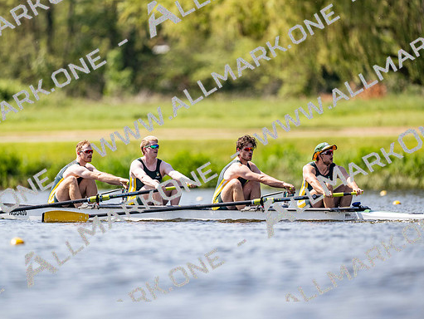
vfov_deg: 2.3
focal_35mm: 654
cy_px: 160
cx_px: 193
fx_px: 8016
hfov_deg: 3.0
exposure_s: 1/2500
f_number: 4
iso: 400
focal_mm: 600
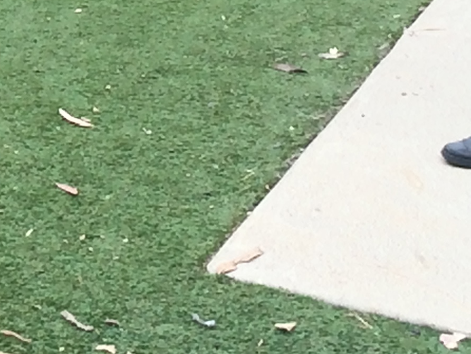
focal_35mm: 106
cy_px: -215
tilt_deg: -13.0
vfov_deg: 13.0
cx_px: -126
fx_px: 1442
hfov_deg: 17.5
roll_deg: +2.6
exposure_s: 1/629
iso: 32
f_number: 2.2
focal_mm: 4.15
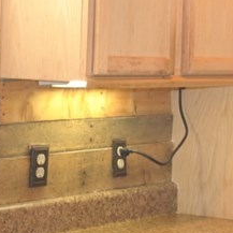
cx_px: 50
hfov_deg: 11.4
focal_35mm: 153
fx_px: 1165
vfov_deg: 11.4
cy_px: 137
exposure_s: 1/15
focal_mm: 24
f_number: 4.5
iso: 200
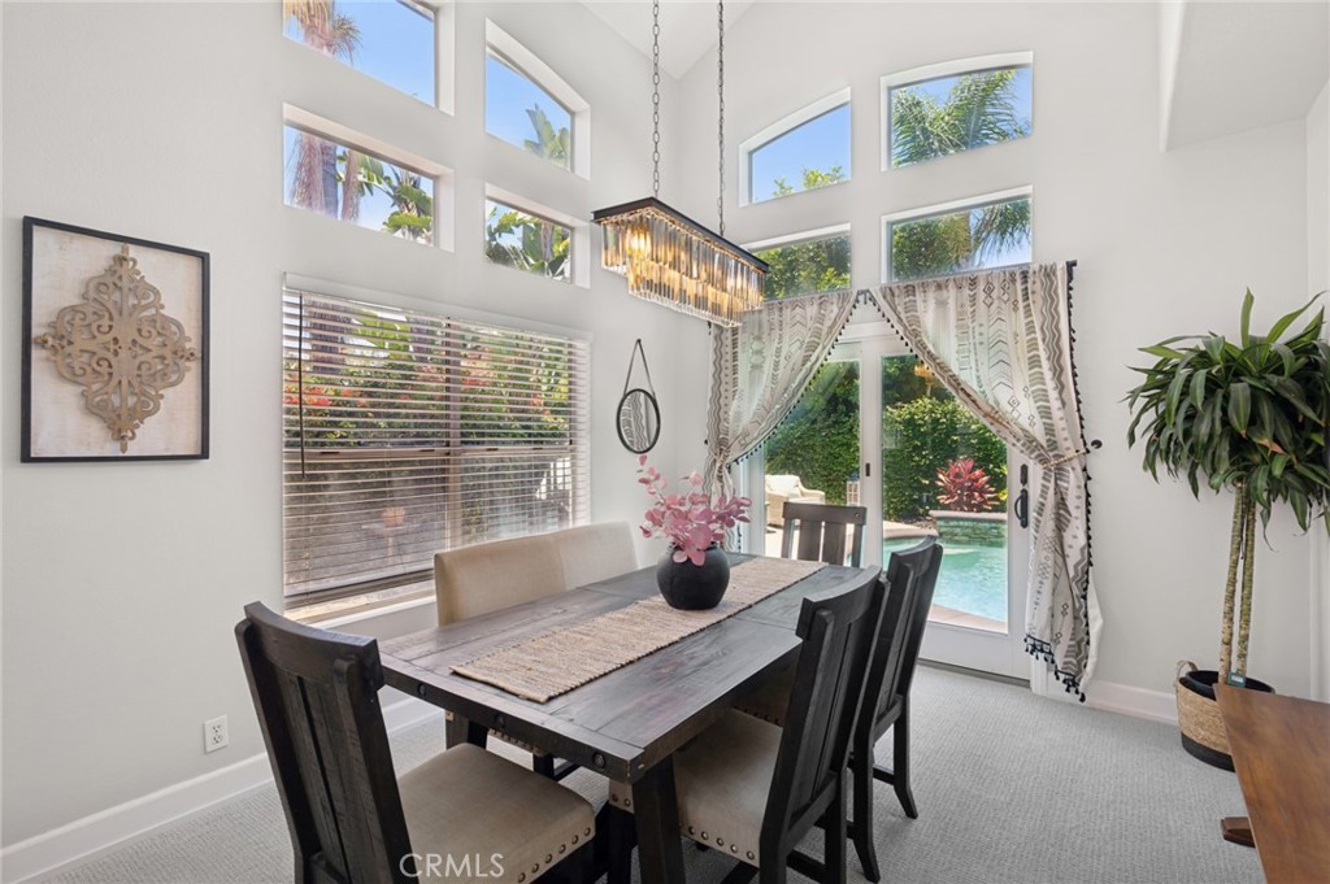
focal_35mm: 16
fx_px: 591
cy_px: 442
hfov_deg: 96.8
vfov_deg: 73.7
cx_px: 665
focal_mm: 16
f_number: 9
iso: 100
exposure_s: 1/20
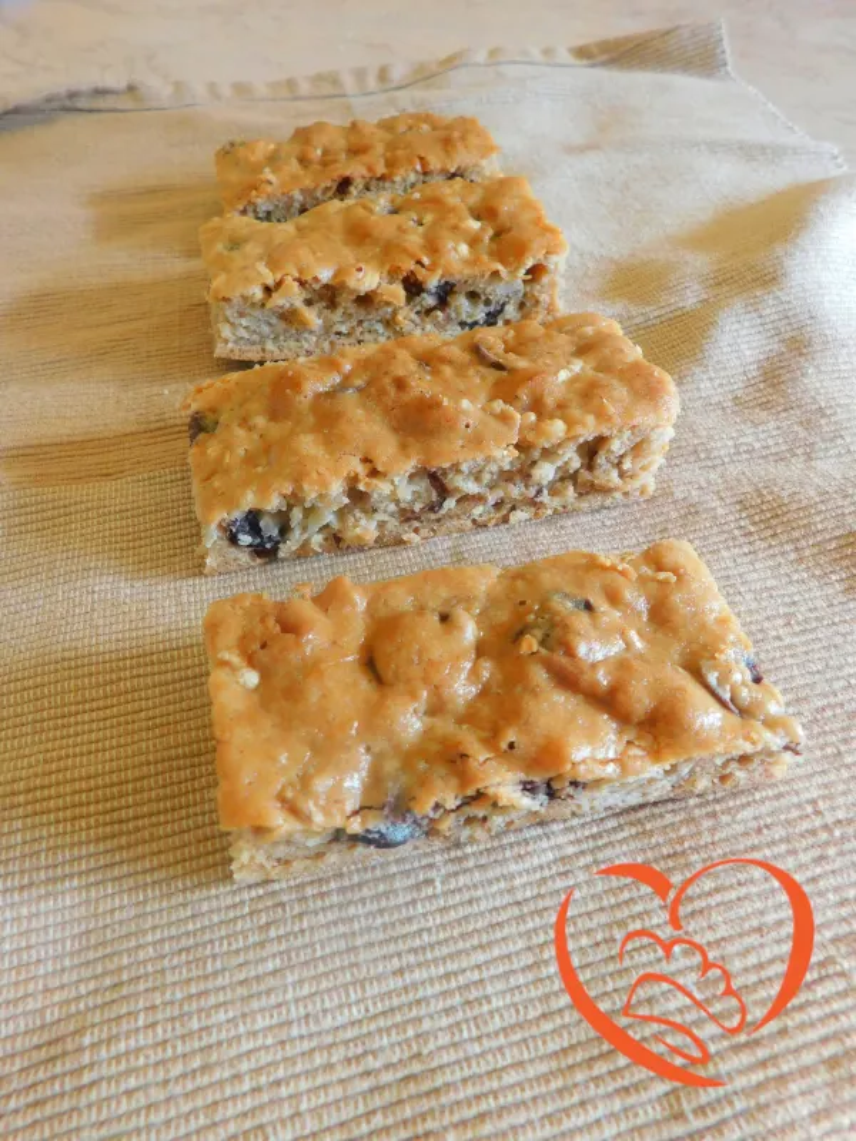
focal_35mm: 23
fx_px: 758
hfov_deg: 58.9
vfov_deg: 73.9
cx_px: 428
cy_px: 570
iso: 160
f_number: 3
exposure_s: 1/30
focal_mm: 4
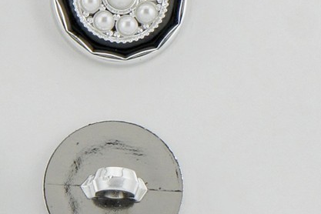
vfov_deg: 7.7
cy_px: 88
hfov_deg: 11.4
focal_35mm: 178
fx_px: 1588
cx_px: 14
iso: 200
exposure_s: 1/250
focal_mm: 55
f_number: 9
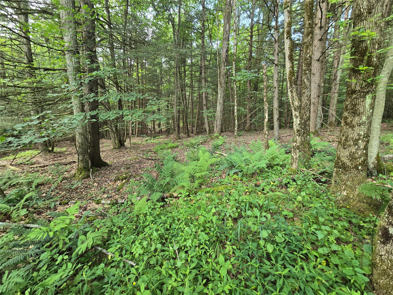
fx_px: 148
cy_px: 148
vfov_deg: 89.9
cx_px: 196
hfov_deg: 106.2
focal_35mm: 13
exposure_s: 1/60
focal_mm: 2.2
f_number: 2.2
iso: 125
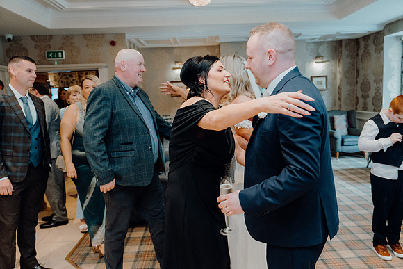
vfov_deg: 43.6
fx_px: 336
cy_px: 134
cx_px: 202
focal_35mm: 30
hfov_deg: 61.9
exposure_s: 1/160
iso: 2500
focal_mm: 30
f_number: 3.5
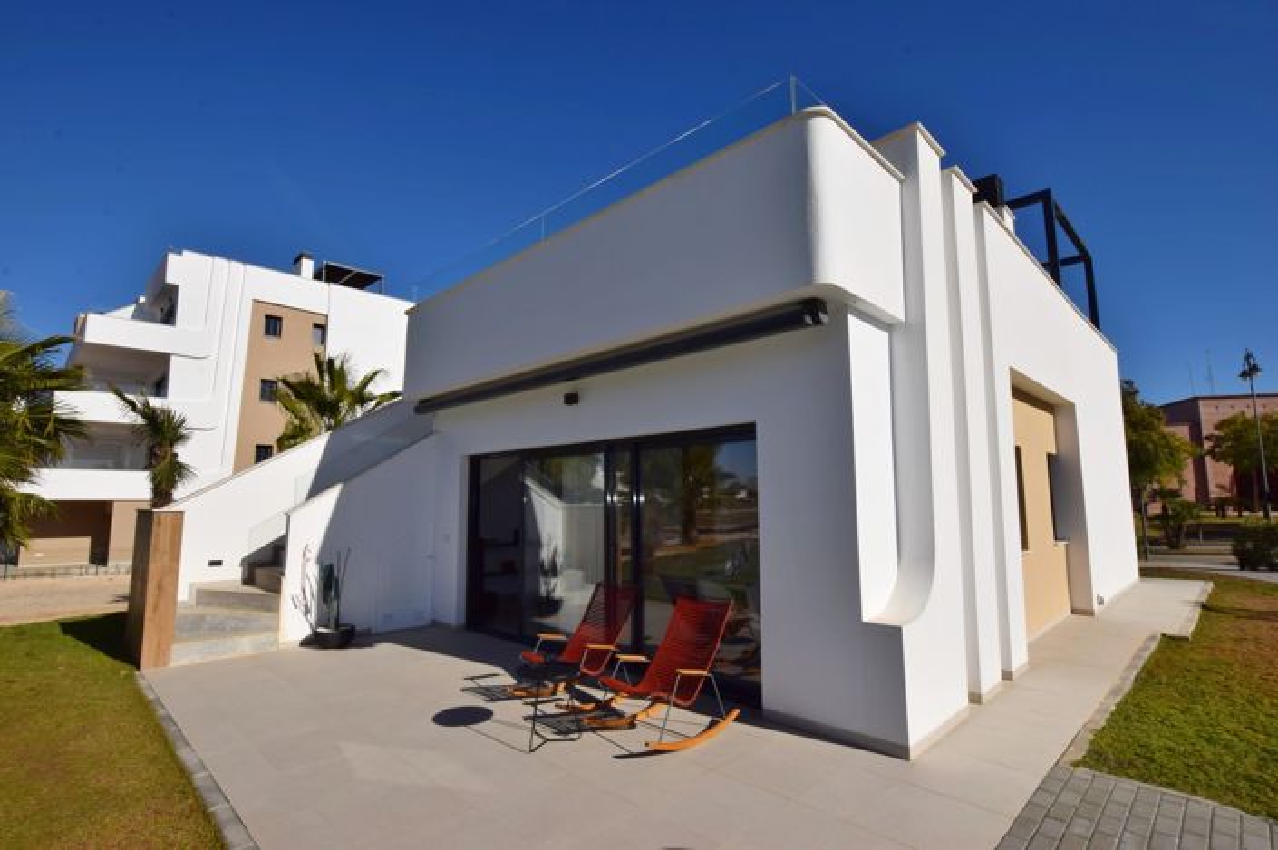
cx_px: 639
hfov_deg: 95.0
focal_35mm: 16
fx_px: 585
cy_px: 425
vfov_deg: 72.0
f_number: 14
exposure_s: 1/200
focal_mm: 11
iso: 100
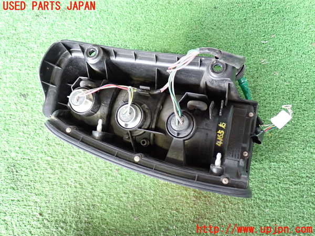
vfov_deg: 44.2
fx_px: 291
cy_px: 118
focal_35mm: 32
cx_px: 158
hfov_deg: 56.8
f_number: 2.4
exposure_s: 1/30
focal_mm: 5.79
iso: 640
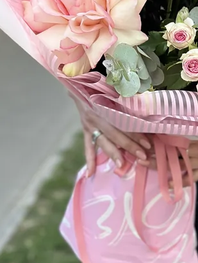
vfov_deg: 14.0
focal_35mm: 140
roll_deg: +4.5
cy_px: 60
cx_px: 186
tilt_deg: -11.3
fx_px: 1066
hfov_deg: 10.5
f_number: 1.78
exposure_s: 1/1185
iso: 80
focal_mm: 6.86
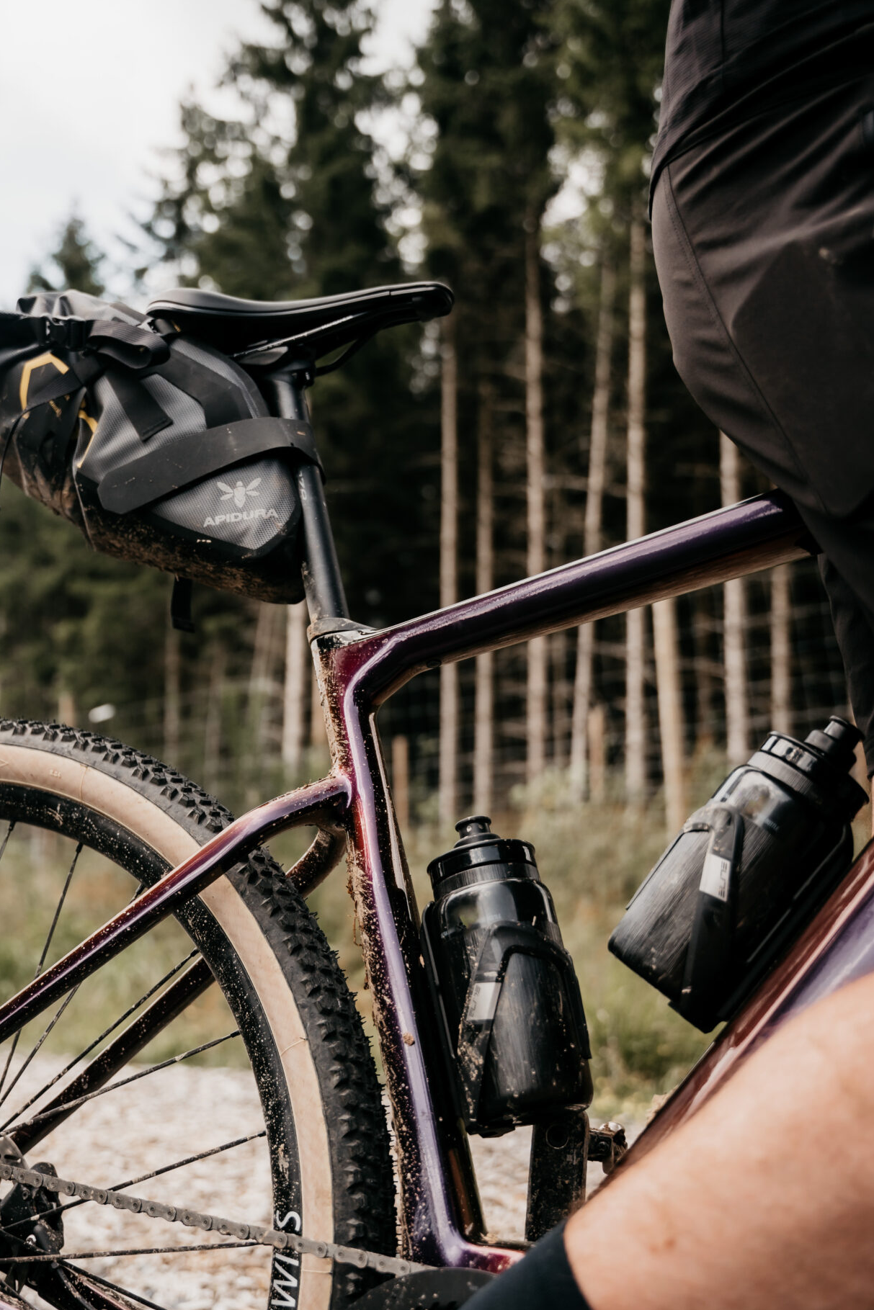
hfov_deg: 34.4
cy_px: 678
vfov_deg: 50.1
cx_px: 328
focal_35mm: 39
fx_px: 1402
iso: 320
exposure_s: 1/1600
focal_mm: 30.4
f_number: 2.8
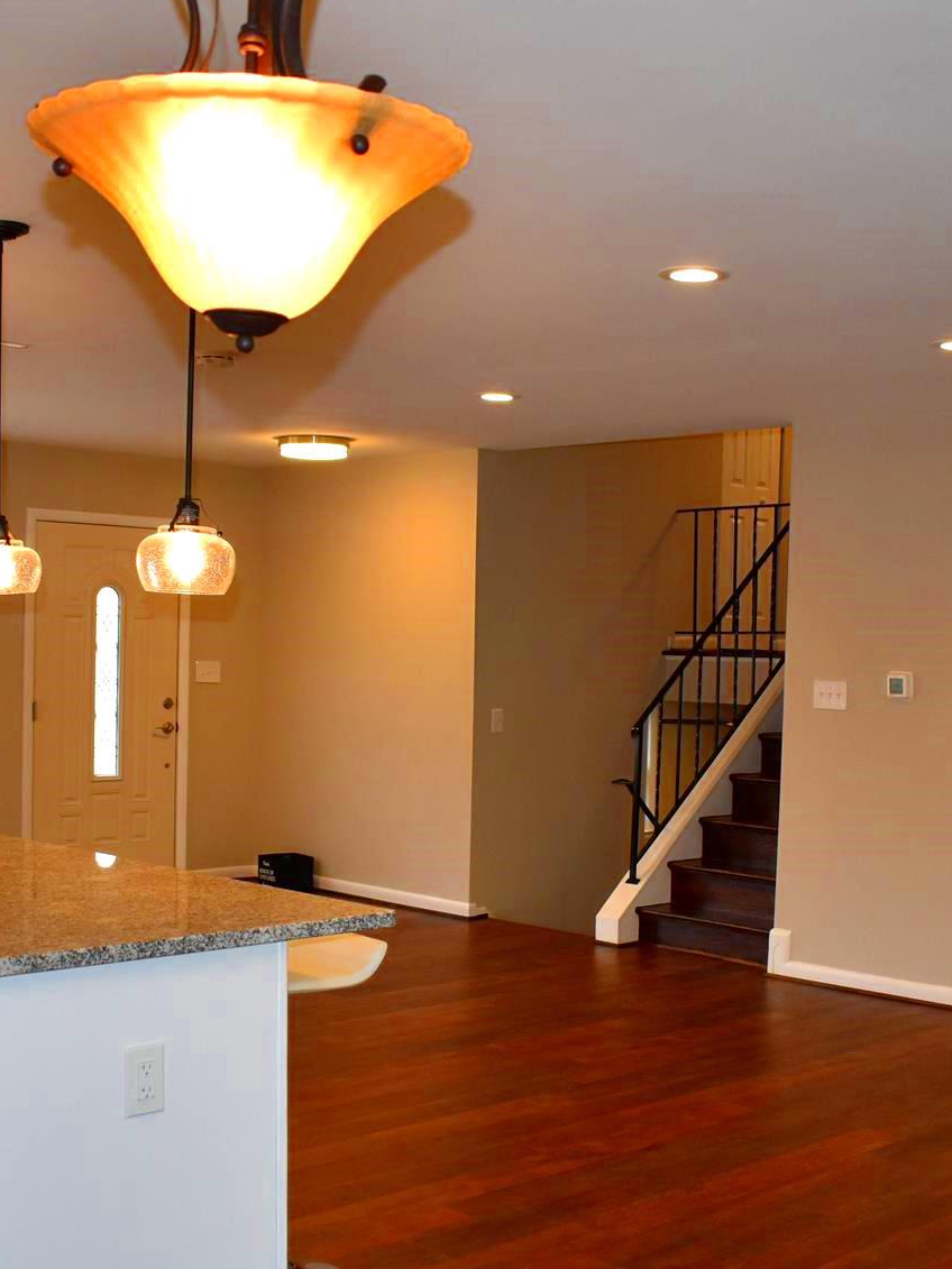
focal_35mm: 47
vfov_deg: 40.3
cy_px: 742
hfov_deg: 30.8
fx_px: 1724
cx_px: 550
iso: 800
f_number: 3.5
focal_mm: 18
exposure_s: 1/200
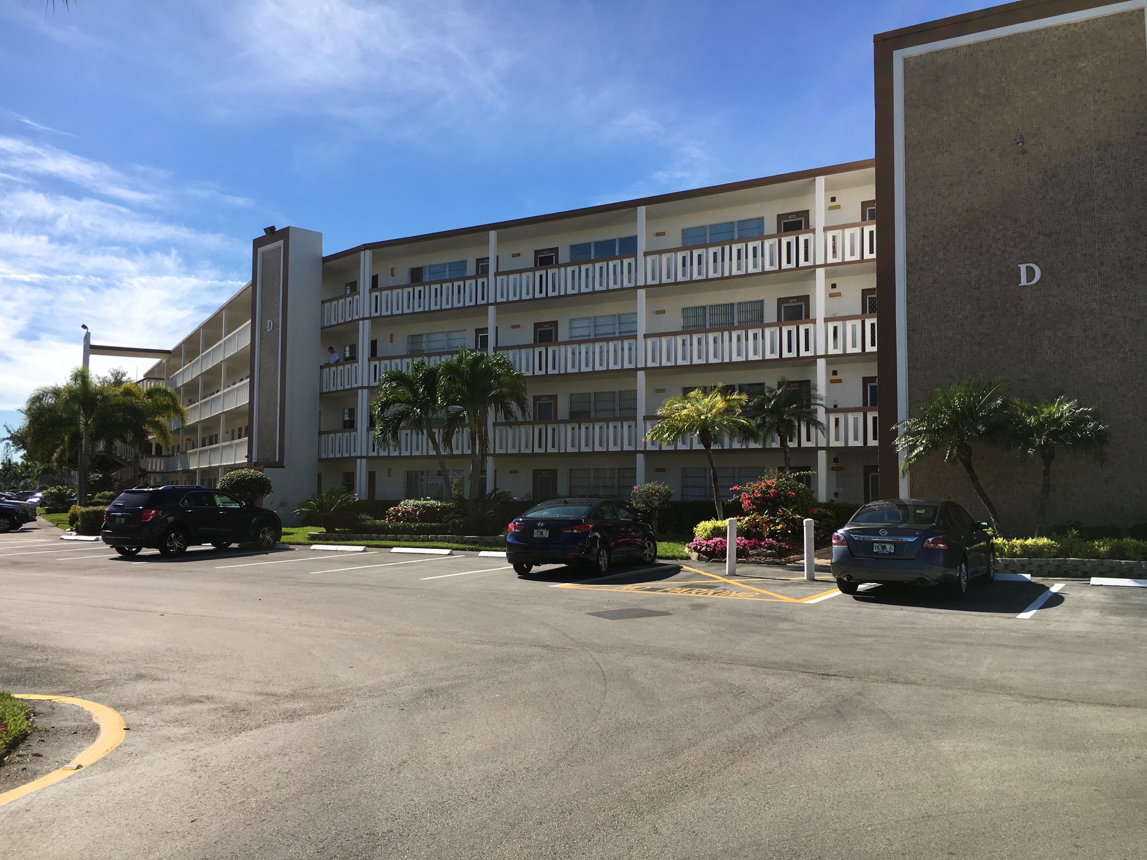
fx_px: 961
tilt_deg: +4.9
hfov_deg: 61.7
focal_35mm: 29
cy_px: 430
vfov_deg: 48.2
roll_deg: -0.6
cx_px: 574
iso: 25
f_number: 2.2
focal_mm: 4.15
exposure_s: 1/1832
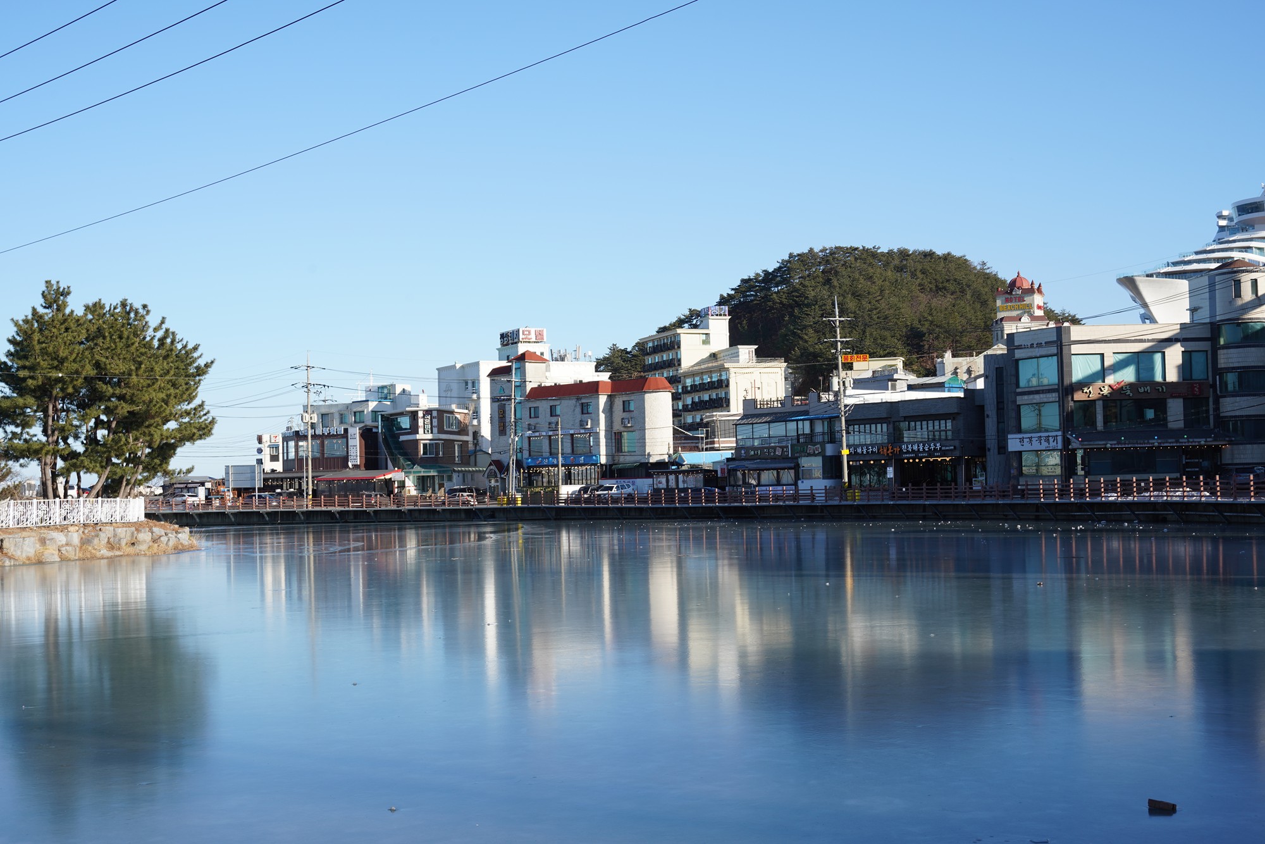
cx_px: 632
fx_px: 1722
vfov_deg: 27.5
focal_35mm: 49
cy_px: 422
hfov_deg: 40.3
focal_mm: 49
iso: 100
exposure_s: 1/100
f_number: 11
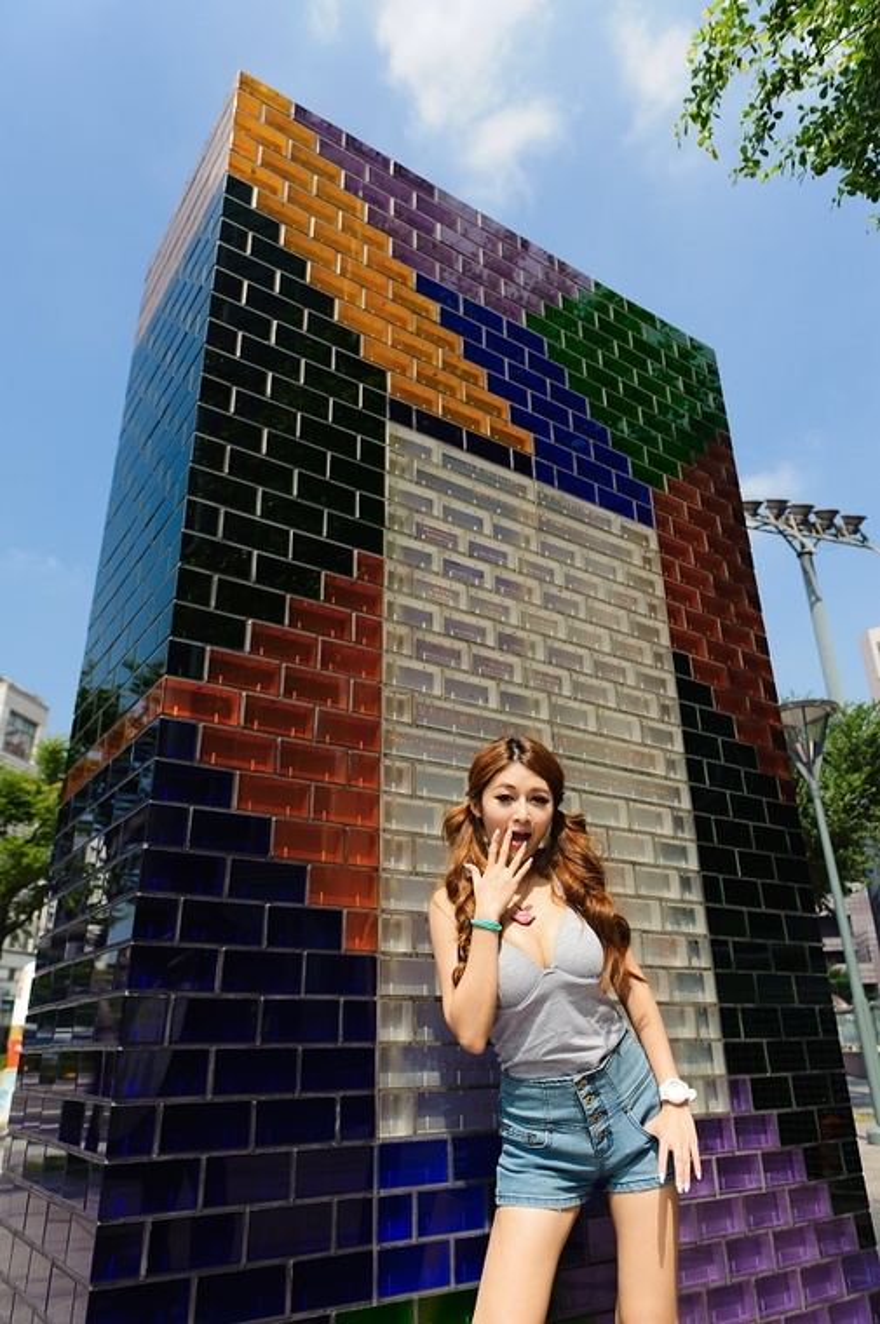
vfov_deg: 73.8
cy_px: 662
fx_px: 882
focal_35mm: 24
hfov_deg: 53.0
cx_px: 440
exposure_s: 1/800
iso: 200
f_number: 4
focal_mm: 24
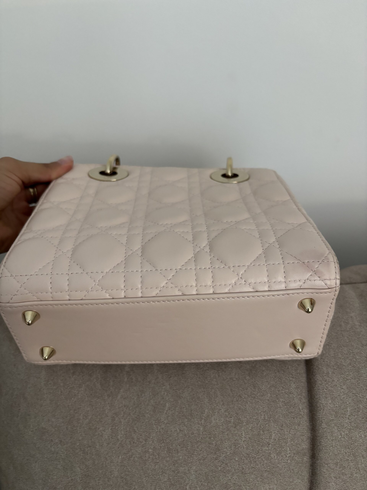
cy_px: 245
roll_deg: +3.6
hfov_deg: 53.1
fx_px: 368
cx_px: 184
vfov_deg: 67.3
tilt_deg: -24.0
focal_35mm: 26
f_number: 1.6
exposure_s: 1/60
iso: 320
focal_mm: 5.96
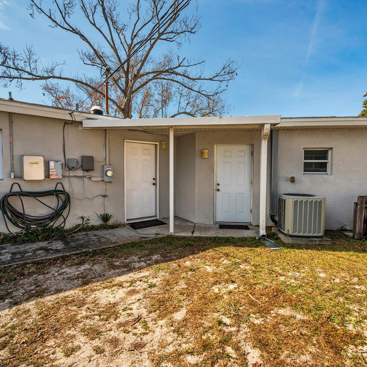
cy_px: 183
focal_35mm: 18
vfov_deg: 80.7
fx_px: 216
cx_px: 194
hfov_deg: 80.6
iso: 250
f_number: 10
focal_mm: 14
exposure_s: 1/640
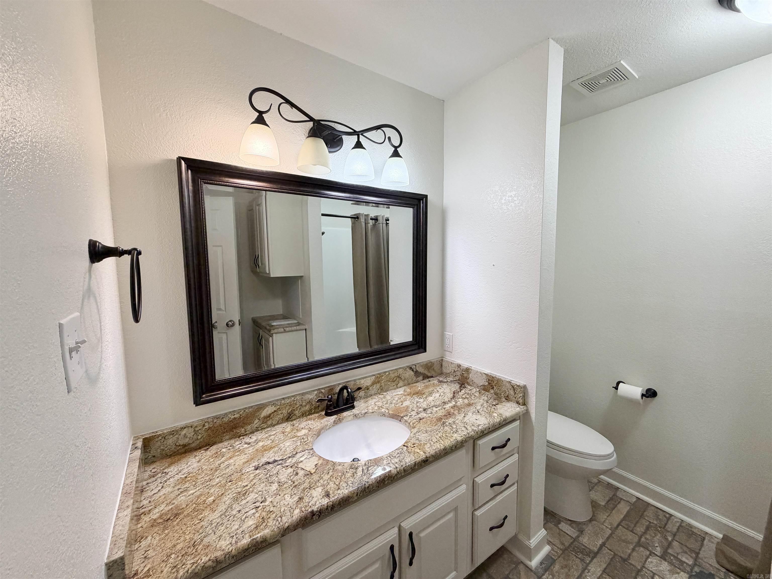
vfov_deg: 85.7
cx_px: 386
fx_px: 312
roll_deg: +0.9
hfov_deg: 102.1
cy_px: 290
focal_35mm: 14
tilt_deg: -5.6
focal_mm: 2.22
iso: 250
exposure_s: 1/120
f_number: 2.2
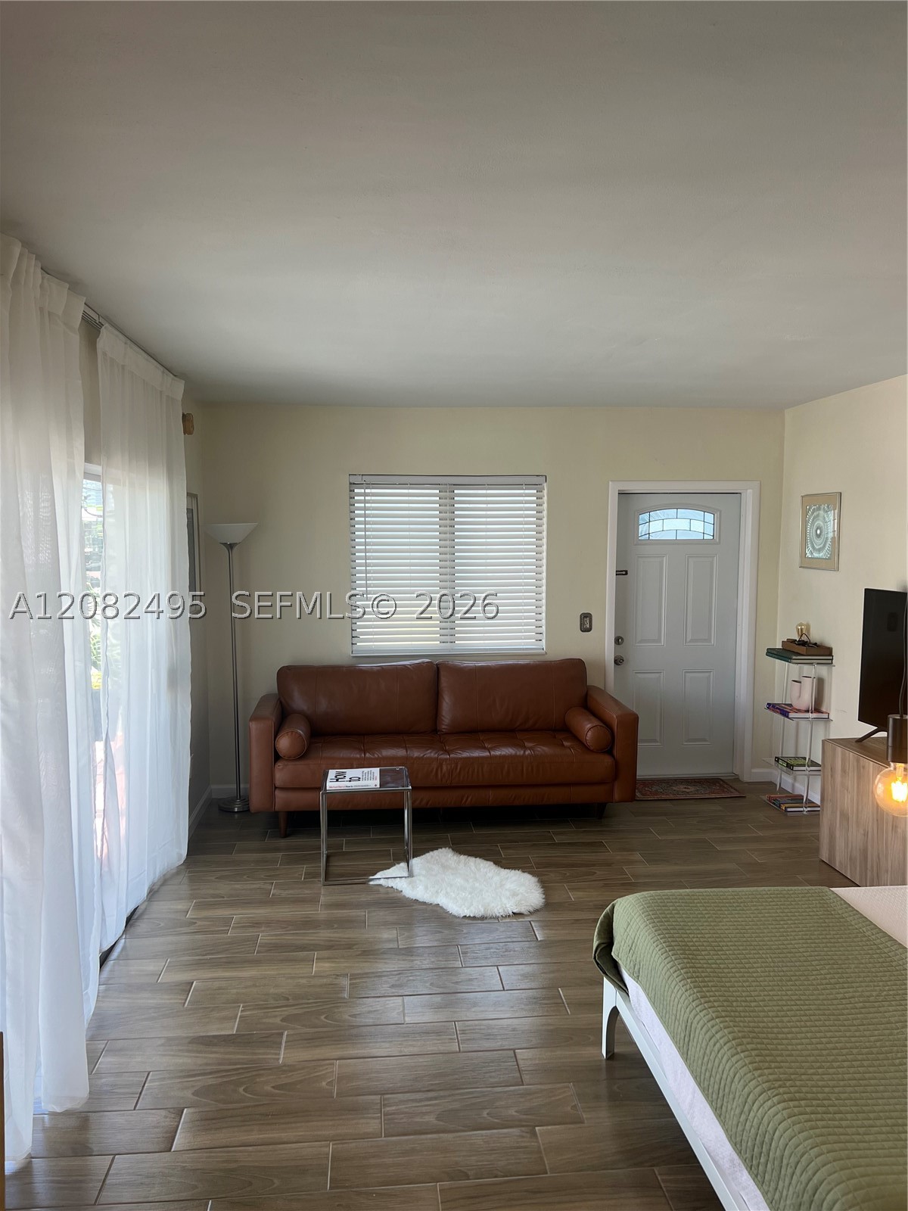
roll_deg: -0.4
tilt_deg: -5.6
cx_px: 454
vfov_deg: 67.3
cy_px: 606
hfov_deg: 53.1
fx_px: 909
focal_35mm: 26
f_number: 1.5
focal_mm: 5.7
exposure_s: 1/142
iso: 40
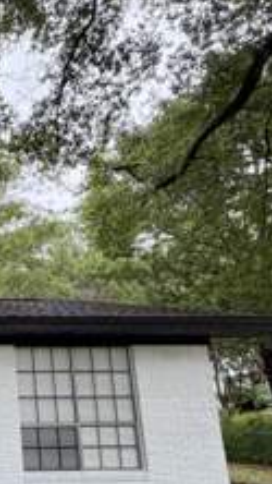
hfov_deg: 26.7
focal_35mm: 33
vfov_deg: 57.6
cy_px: 339
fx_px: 423
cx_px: -126
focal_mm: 2.22
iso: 50
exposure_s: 1/214
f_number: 2.2
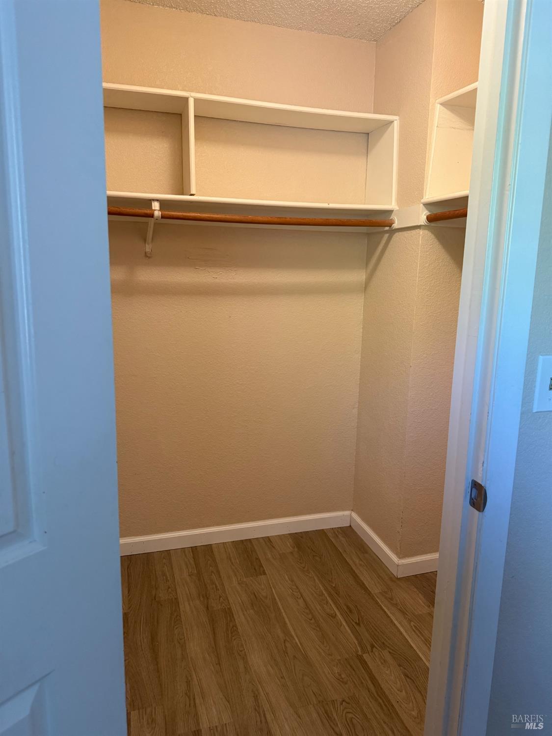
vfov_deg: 71.6
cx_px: 276
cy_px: 368
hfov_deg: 56.8
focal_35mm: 24
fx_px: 510
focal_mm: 6.76
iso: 320
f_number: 1.78
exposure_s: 1/60
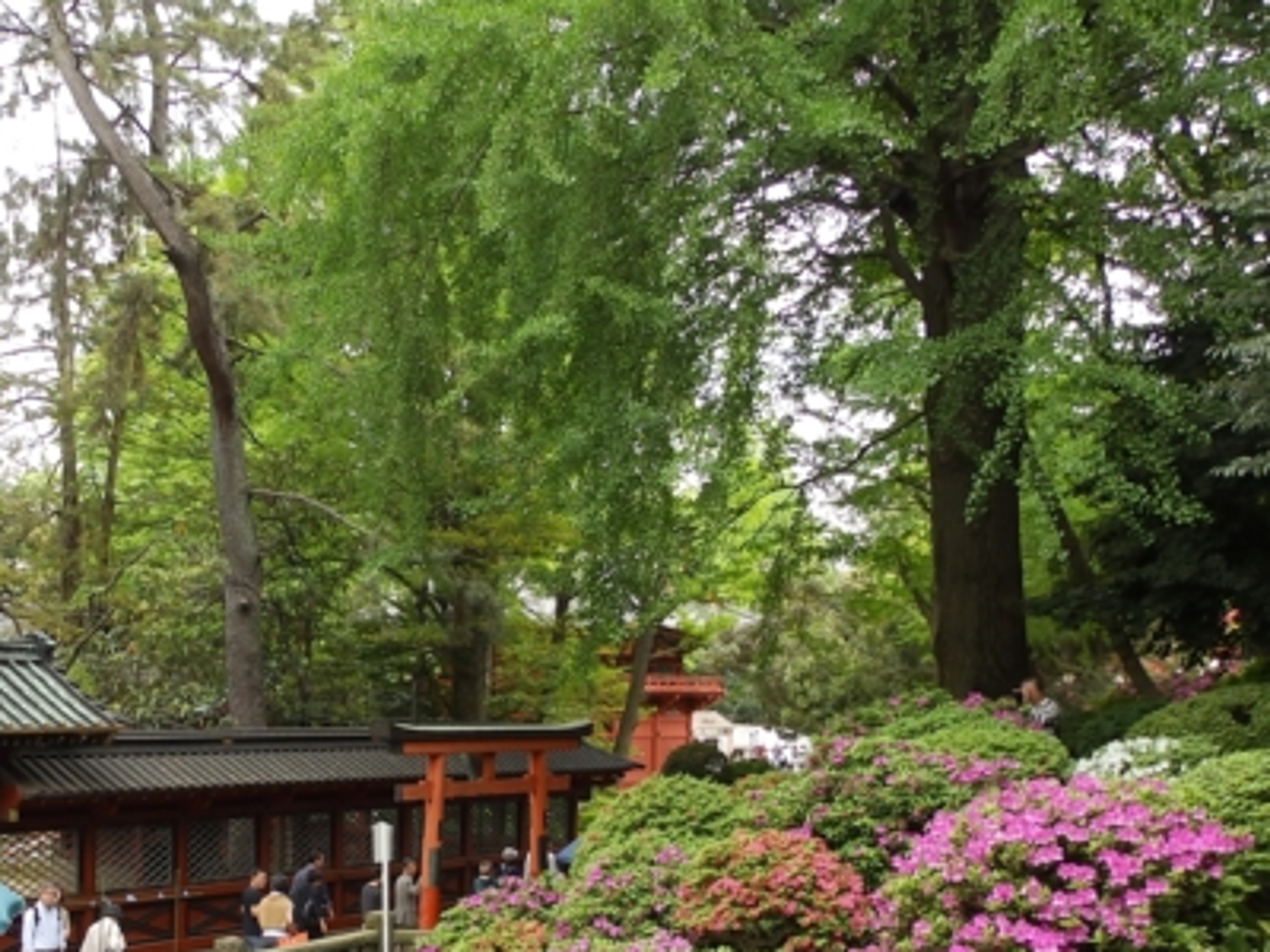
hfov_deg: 42.0
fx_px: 1614
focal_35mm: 44
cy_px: 730
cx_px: 365
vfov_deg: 32.2
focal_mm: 4
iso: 80
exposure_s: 1/100
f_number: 3.4
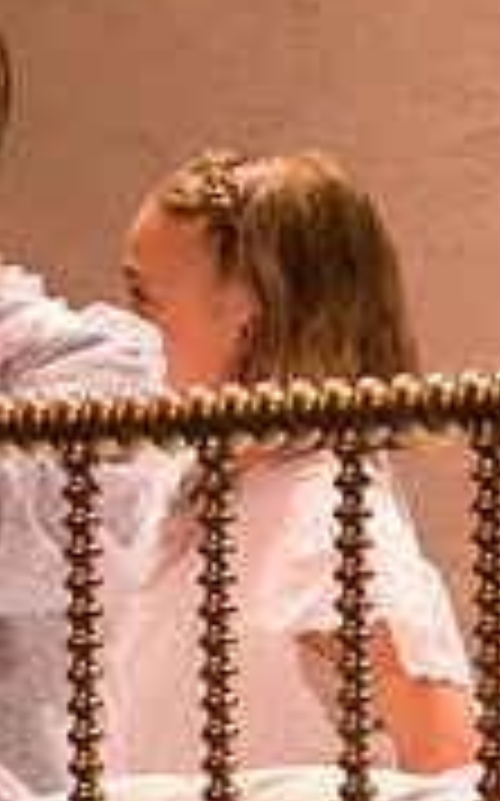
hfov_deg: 2.6
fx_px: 10875
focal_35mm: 498
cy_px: 238
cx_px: 581
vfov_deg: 4.2
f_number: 2.8
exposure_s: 1/160
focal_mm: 100
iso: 1600
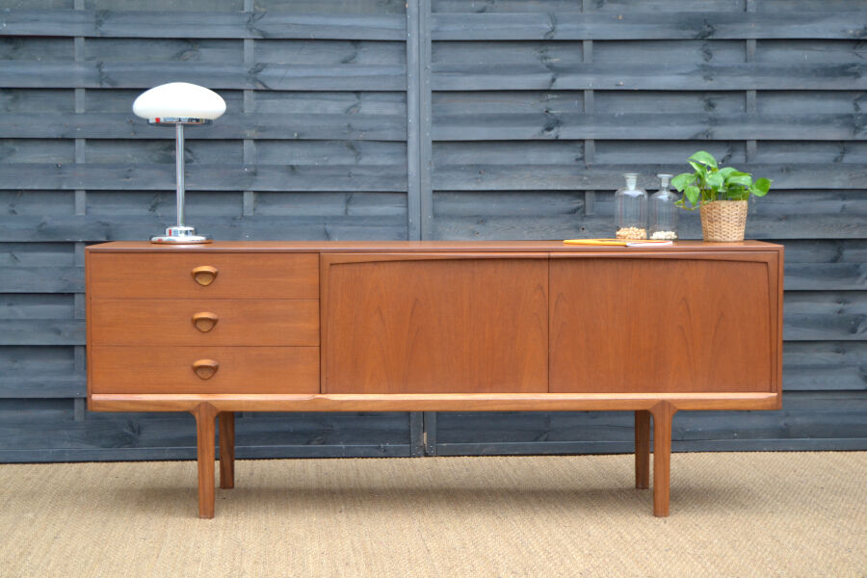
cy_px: 289
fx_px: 1445
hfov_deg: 33.4
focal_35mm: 60
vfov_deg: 22.6
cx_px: 434
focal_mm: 40
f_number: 5
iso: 360
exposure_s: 1/125
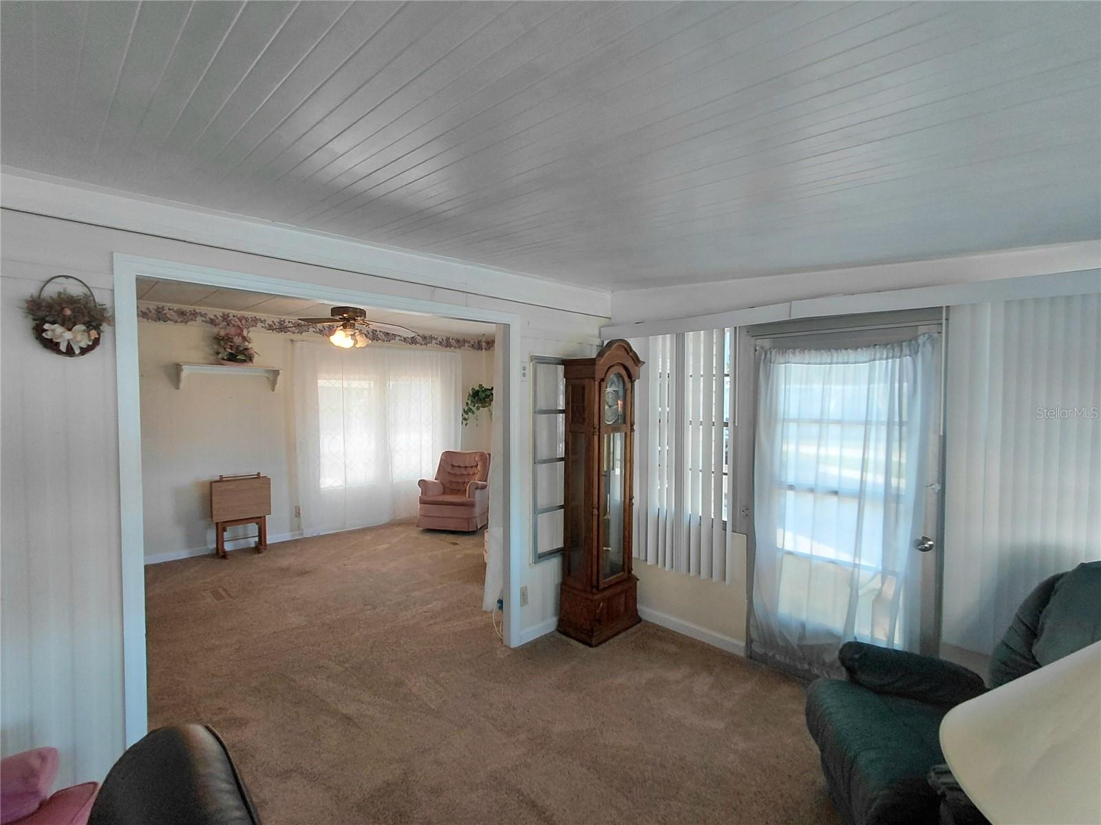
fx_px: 509
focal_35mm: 16
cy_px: 412
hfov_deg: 94.5
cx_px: 550
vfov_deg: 78.1
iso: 64
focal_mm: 1.64
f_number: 2.2
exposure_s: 1/120
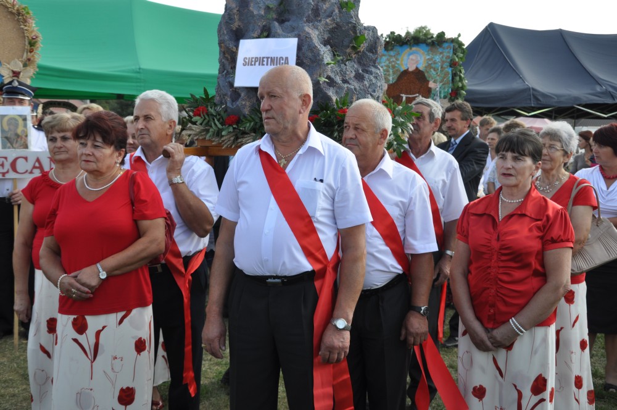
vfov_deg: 26.4
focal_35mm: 51
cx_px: 308
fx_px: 873
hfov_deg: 38.9
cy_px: 205
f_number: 7.1
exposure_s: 1/200
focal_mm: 34
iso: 200
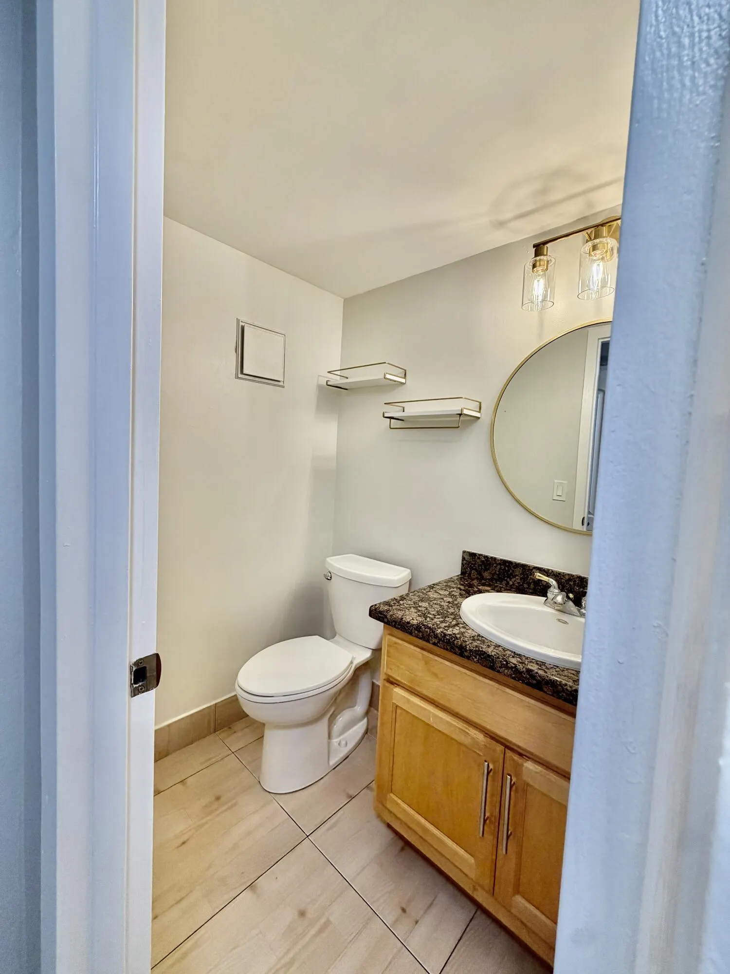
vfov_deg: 102.1
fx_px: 394
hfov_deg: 85.7
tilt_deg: -3.3
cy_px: 487
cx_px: 365
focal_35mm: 14
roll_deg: -3.3
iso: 100
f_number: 2.2
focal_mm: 2.22
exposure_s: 1/120
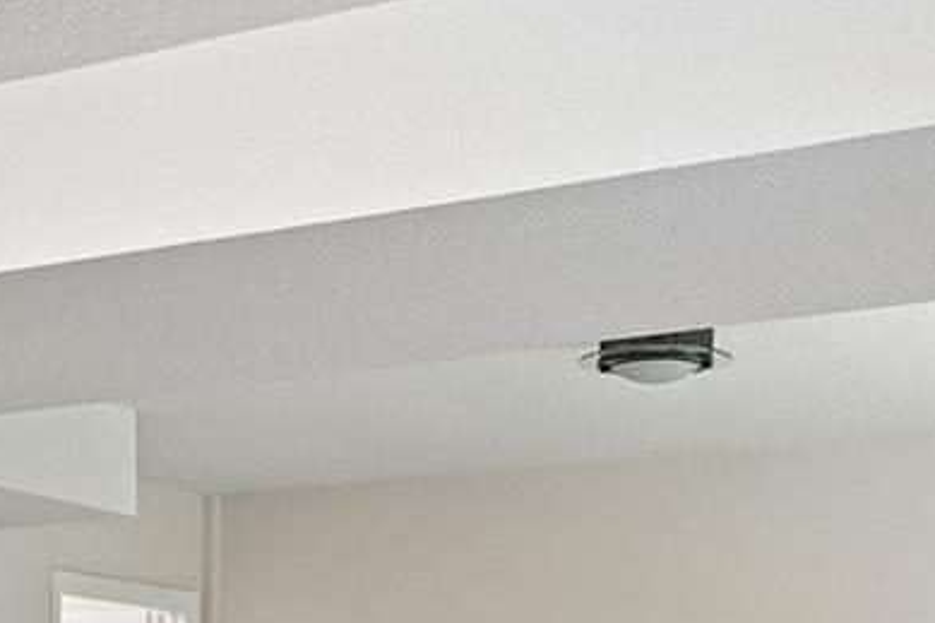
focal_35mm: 79
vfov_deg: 16.0
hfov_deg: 25.5
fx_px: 2051
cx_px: 293
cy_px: 886
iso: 400
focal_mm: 10
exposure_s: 1/13
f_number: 8
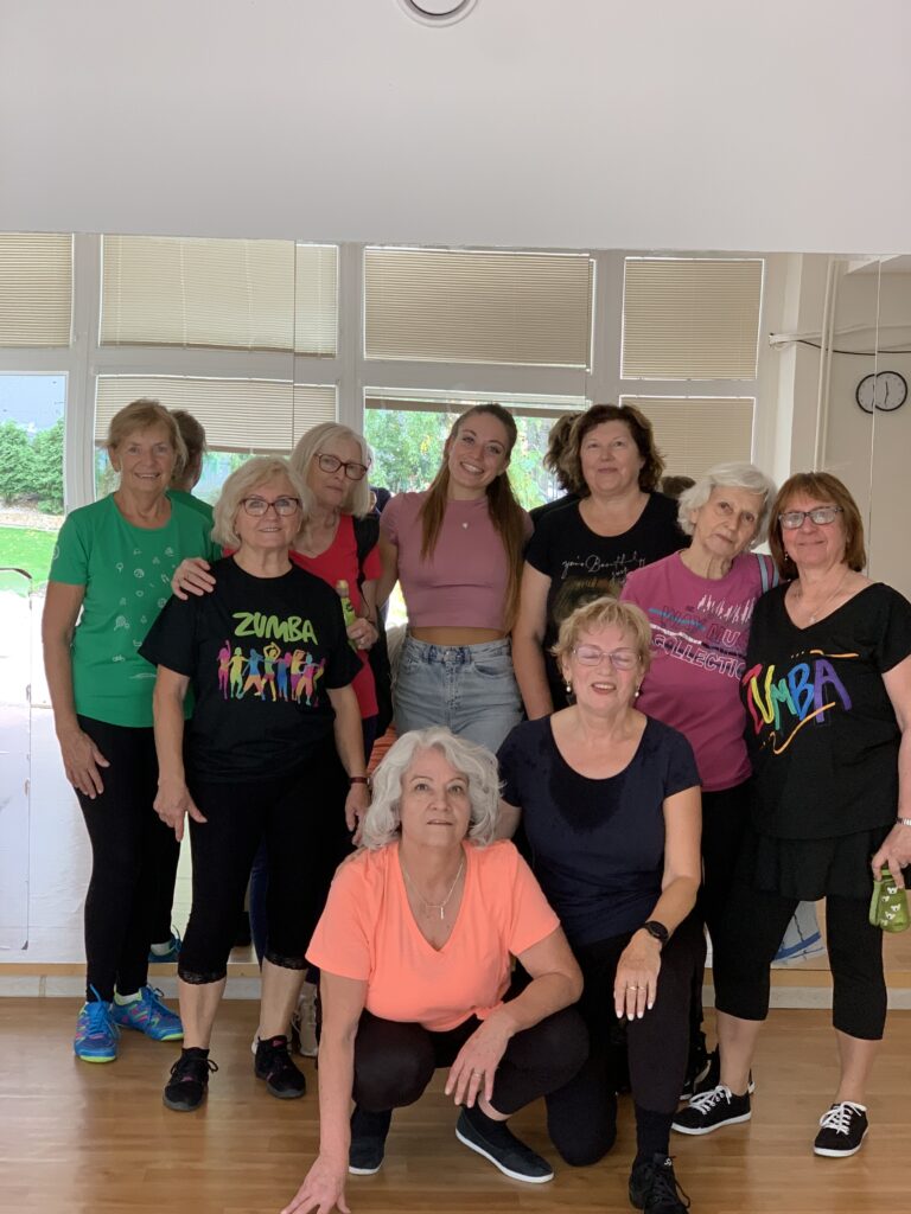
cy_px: 607
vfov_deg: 36.8
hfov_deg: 28.0
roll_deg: -1.3
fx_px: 1825
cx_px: 456
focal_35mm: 52
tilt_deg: -2.3
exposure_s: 1/61
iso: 125
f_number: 2.4
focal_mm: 6
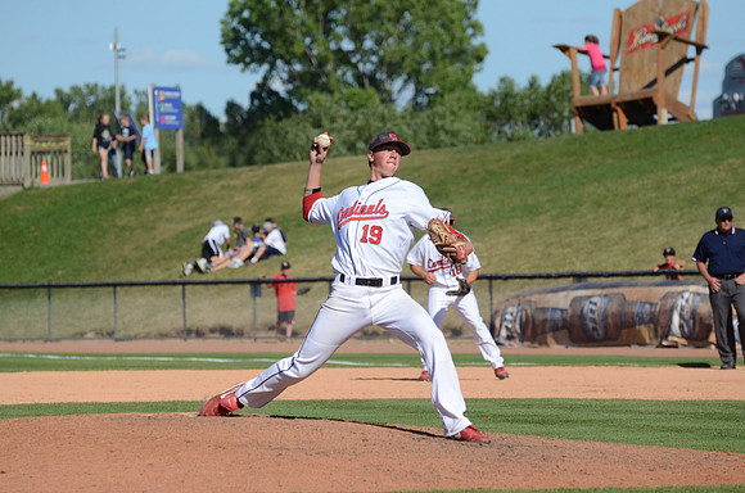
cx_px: 372
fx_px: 5575
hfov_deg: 7.6
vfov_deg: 5.1
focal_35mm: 270
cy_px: 246
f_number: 5
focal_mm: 180
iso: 800
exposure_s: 1/8000
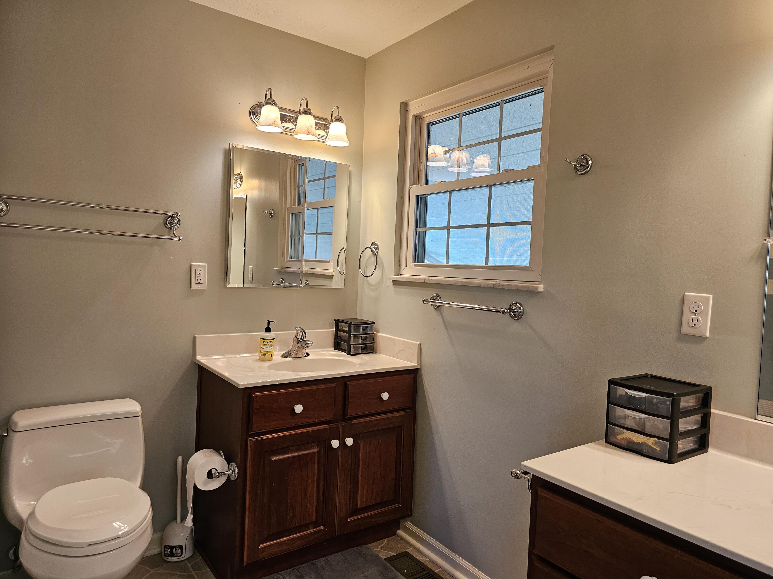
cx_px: 386
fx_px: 514
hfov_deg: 73.9
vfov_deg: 58.9
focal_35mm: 23
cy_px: 290
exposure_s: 1/120
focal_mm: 6.3
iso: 250
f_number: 1.7
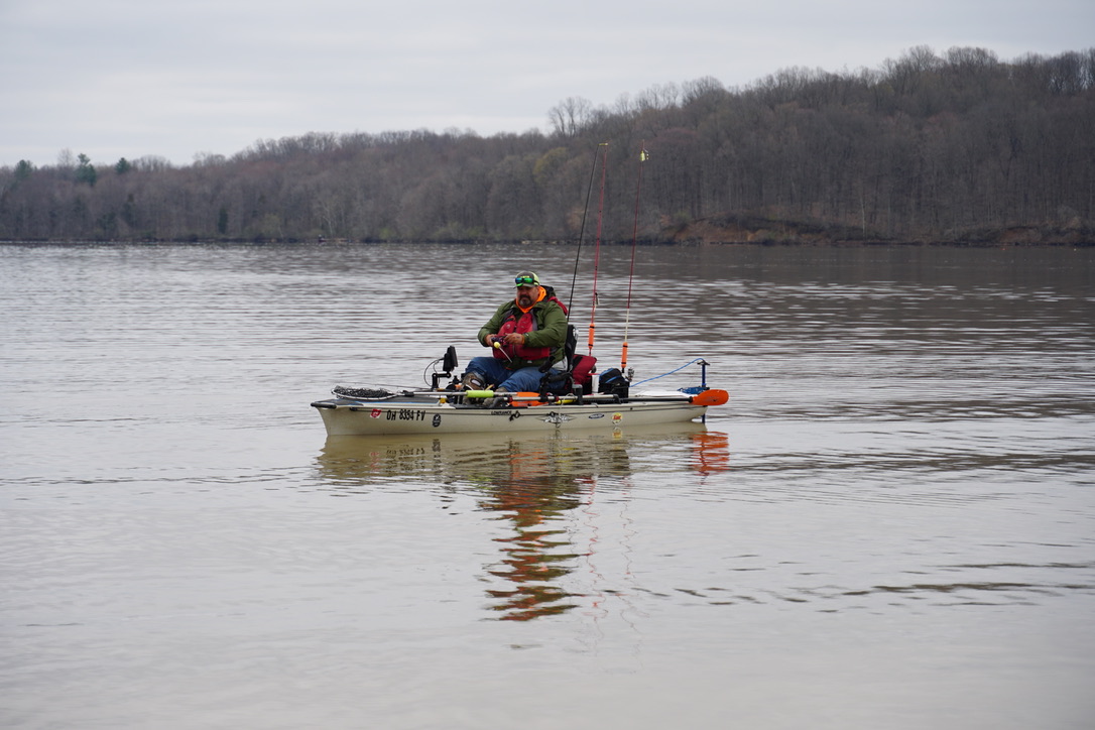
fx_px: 4106
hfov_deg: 15.2
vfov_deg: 10.2
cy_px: 365
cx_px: 548
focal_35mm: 135
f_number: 6.3
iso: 100
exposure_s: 1/160
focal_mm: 90
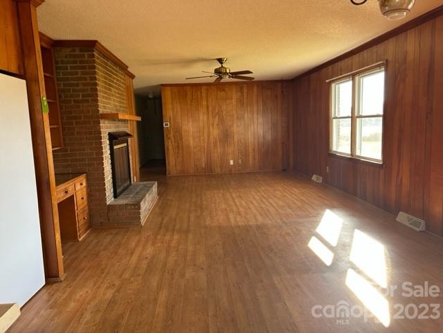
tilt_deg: -5.0
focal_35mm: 26
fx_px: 333
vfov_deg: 53.1
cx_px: 222
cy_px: 166
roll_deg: +3.4
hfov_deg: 67.3
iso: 125
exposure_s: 1/121
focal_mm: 5.7
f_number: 1.5
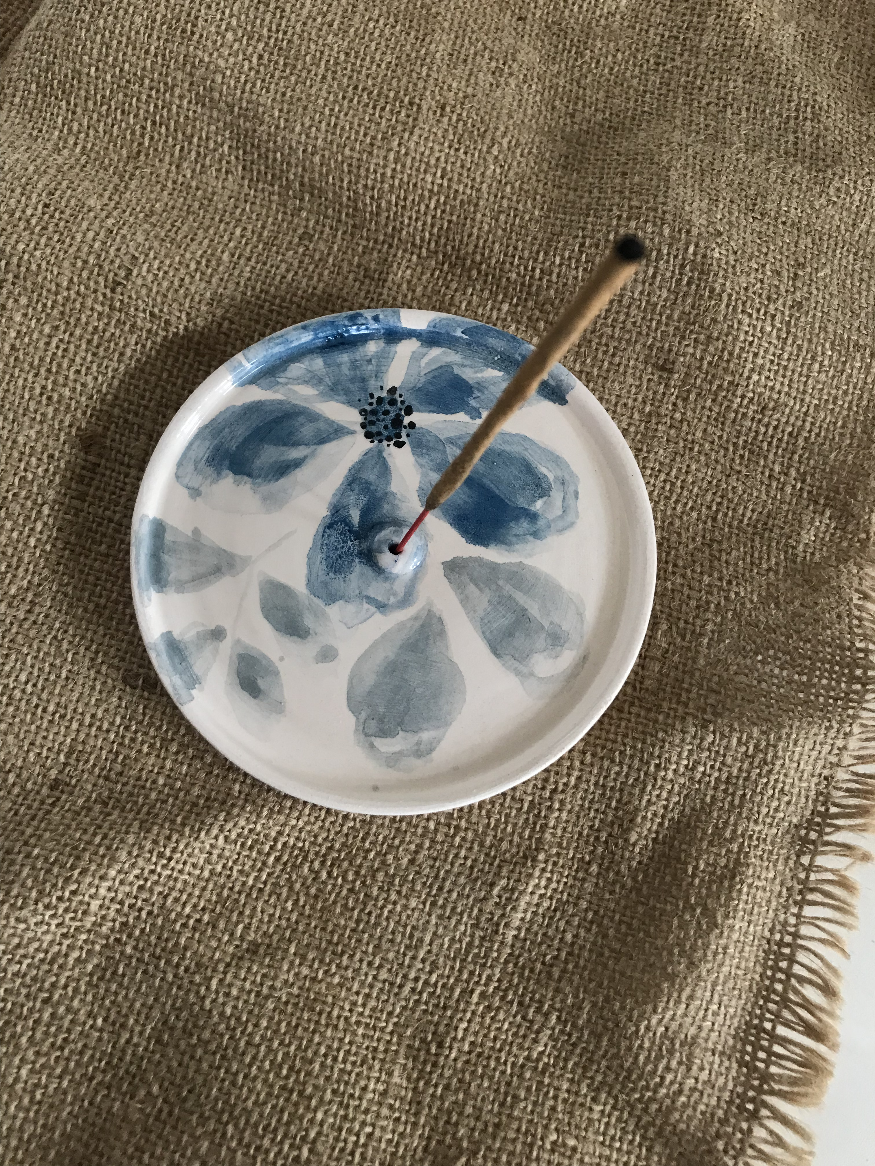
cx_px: 438
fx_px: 944
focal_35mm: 28
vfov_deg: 63.4
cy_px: 583
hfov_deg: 49.7
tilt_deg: -77.0
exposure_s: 1/17
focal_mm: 3.99
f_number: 1.8
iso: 50
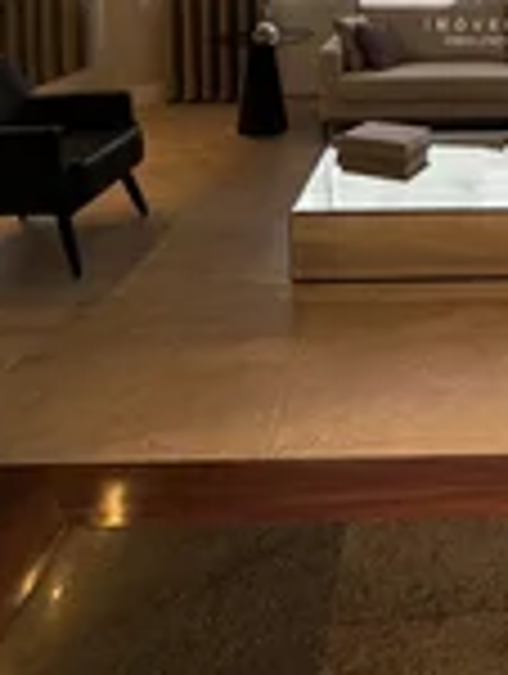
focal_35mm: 36
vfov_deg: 42.4
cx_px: 459
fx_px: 702
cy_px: -36
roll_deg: +1.4
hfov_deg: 37.2
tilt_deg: -2.8
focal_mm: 2.22
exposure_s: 1/60
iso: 160
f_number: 2.2
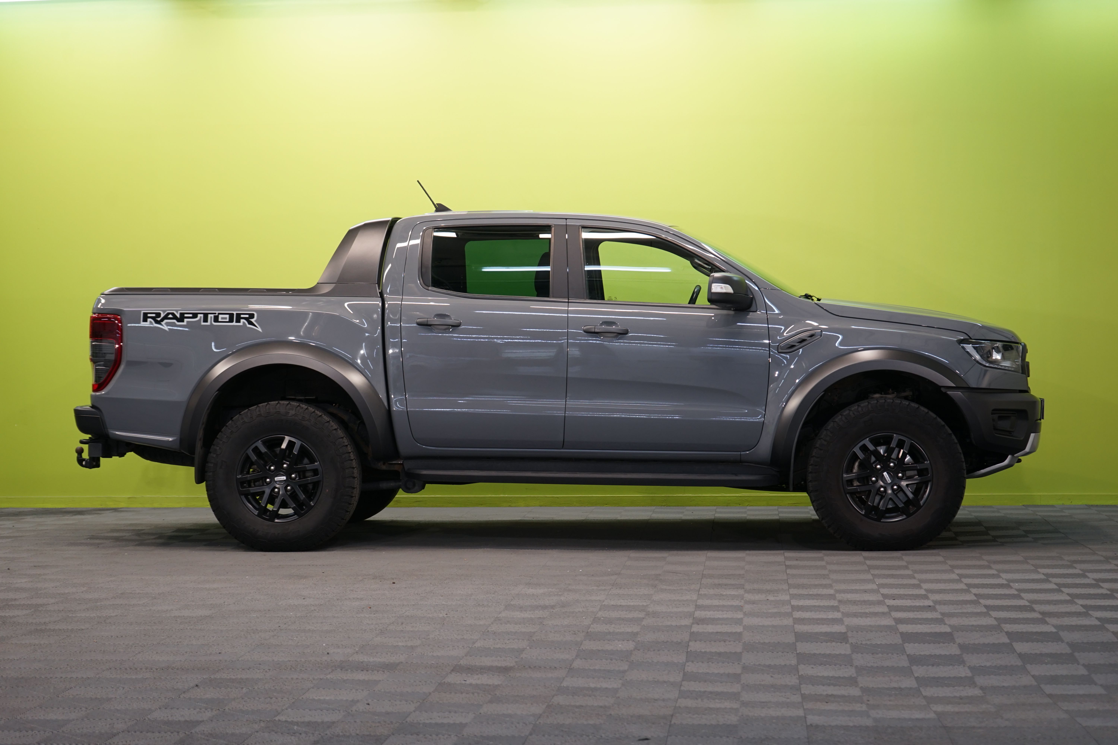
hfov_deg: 29.7
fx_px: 2112
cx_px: 559
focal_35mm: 68
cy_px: 372
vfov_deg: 20.0
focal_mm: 68
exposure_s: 1/30
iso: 400
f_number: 5.6
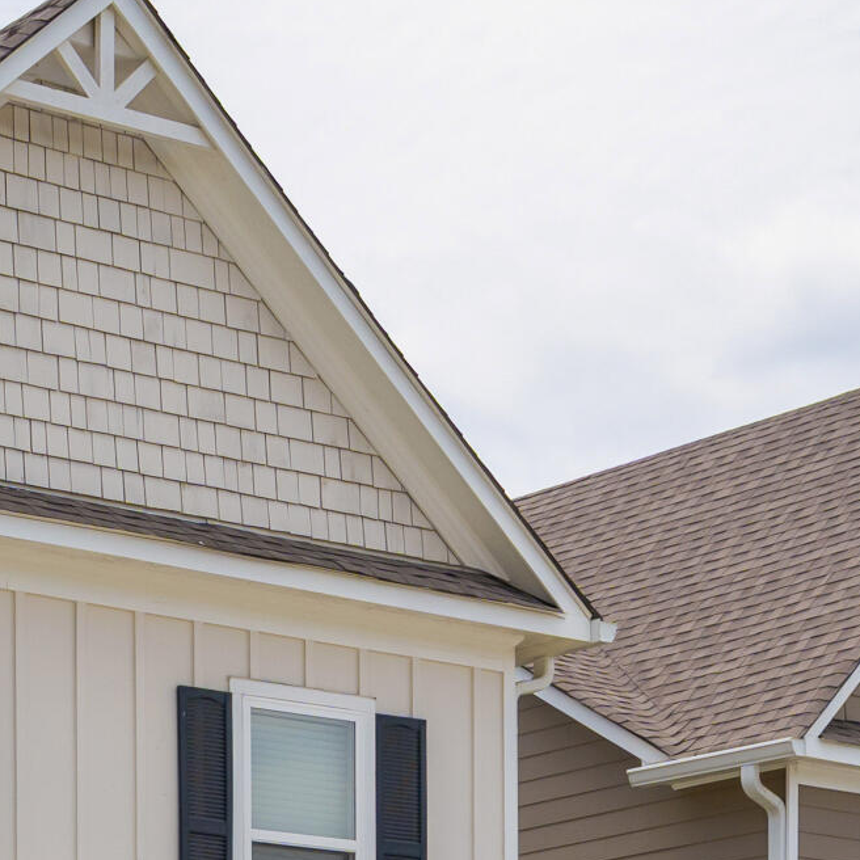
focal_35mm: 105
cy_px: 1138
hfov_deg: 15.3
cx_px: -437
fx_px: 2951
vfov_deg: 15.7
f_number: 7.1
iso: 320
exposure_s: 1/1000
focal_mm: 27
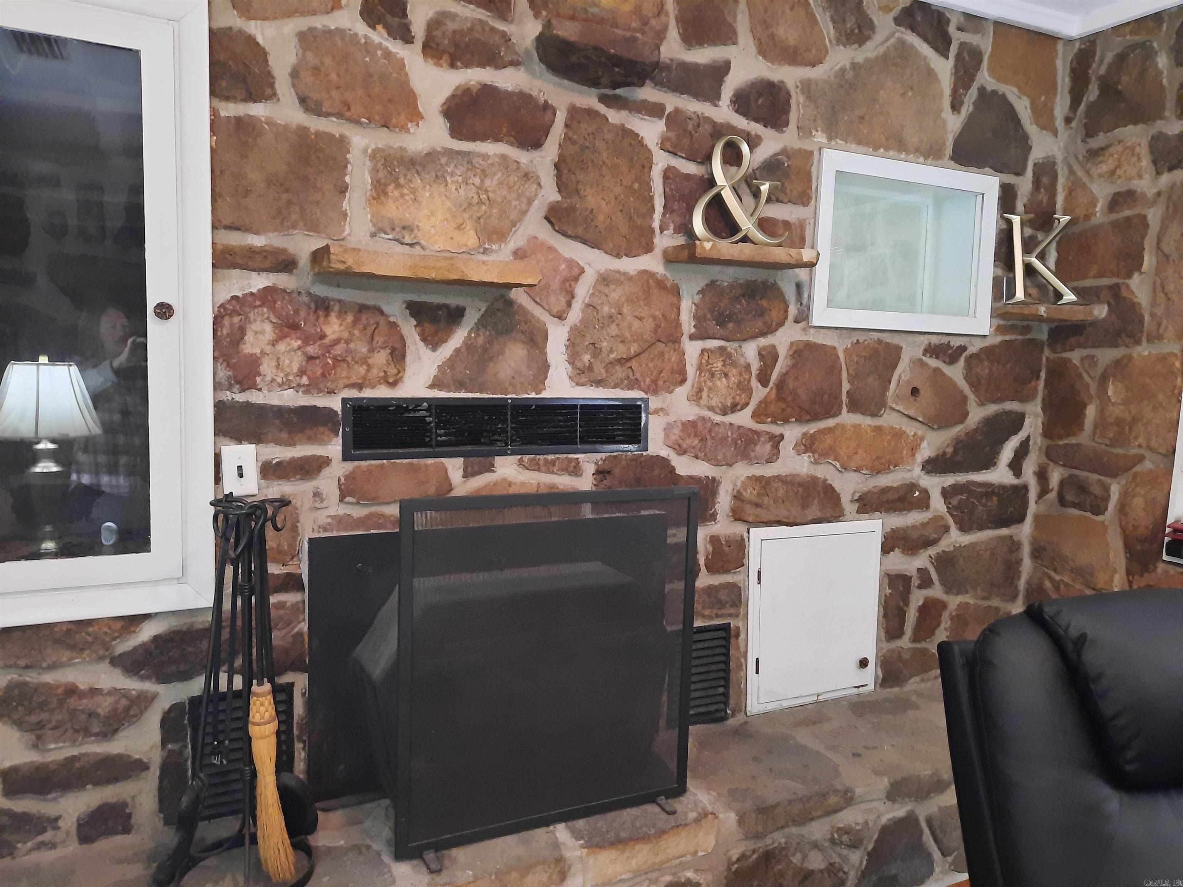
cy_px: 444
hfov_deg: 69.4
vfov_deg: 54.9
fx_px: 854
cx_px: 592
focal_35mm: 25
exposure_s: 1/20
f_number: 2
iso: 800
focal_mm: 4.6
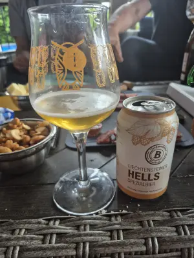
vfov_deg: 73.9
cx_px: 97
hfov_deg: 58.9
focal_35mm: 23
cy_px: 129
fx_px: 172
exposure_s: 1/47
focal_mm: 5.4
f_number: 1.8
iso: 320
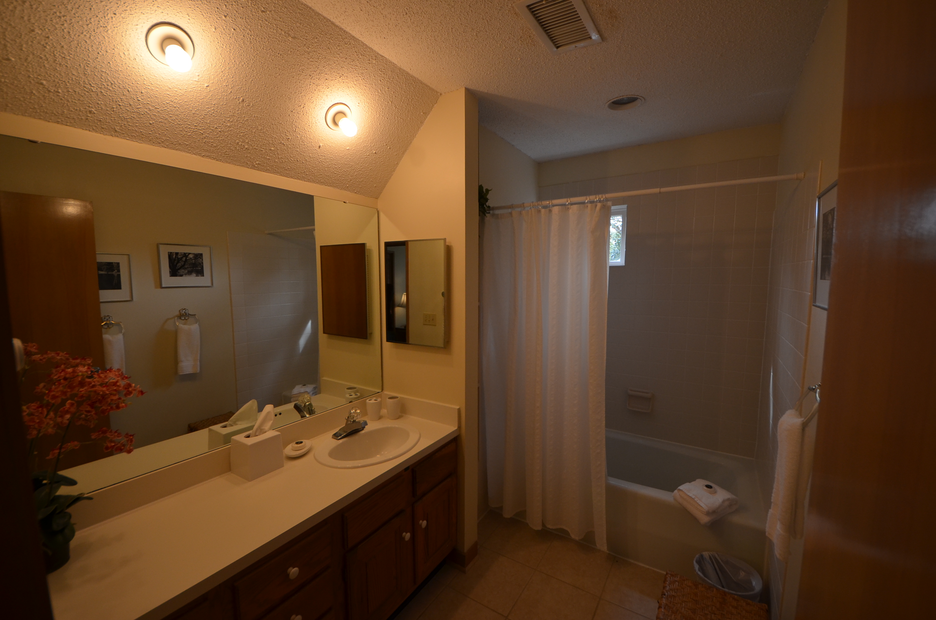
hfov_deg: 103.4
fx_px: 370
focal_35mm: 14
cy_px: 310
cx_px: 468
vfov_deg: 80.0
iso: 400
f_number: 5
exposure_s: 1/100
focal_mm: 9.5
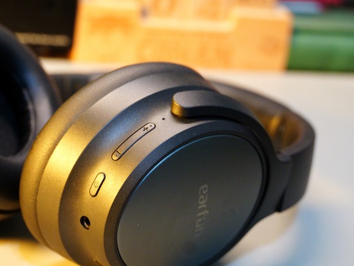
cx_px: 138
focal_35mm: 102
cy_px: 166
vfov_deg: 14.5
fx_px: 1044
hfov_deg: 19.2
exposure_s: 1/60
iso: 2000
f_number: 5
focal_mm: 50
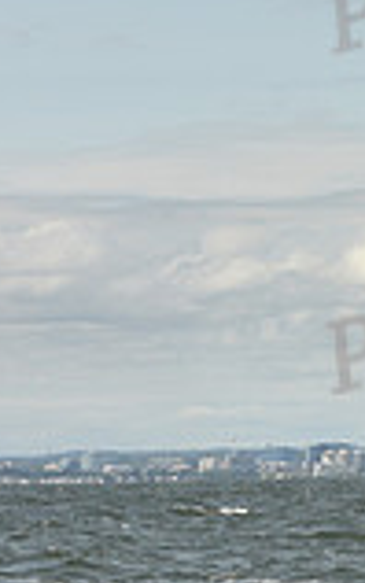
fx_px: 4162
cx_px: 1040
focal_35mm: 262
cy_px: 437
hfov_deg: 4.8
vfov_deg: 8.0
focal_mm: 70
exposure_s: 1/800
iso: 250
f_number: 9
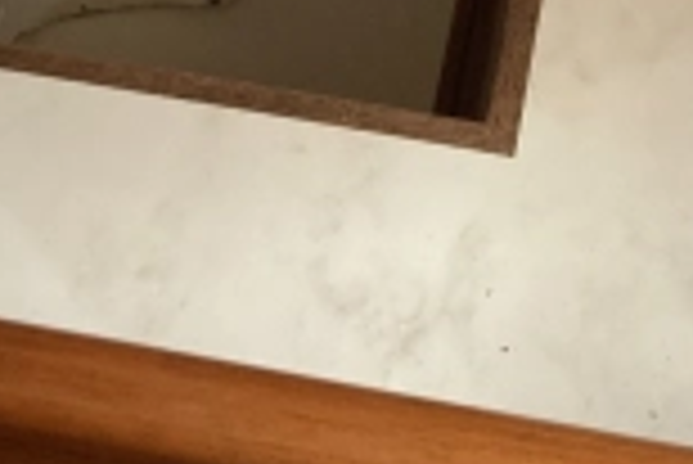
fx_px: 2004
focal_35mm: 104
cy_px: -232
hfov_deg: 19.6
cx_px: 252
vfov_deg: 12.5
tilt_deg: -48.7
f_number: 1.8
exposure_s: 1/30
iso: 500
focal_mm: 3.99
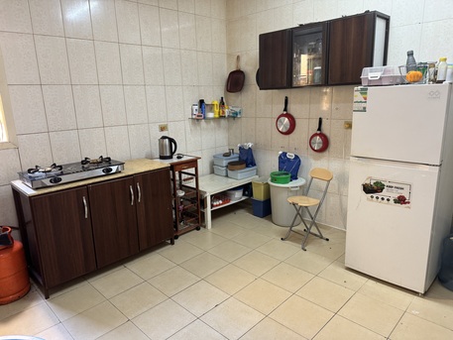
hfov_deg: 71.6
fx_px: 314
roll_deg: +2.4
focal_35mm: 24
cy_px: 170
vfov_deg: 56.8
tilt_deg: -13.7
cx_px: 226
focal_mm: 6.76
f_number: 1.78
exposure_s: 1/60
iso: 250
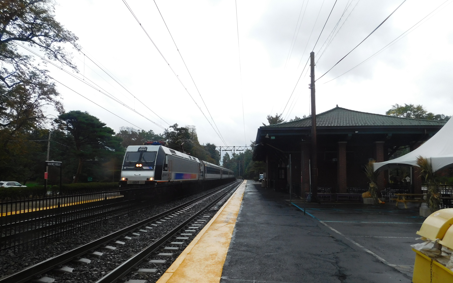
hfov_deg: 72.5
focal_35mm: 25
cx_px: 222
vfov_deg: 49.1
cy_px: 162
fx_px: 309
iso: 125
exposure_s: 1/640
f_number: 3
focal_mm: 4
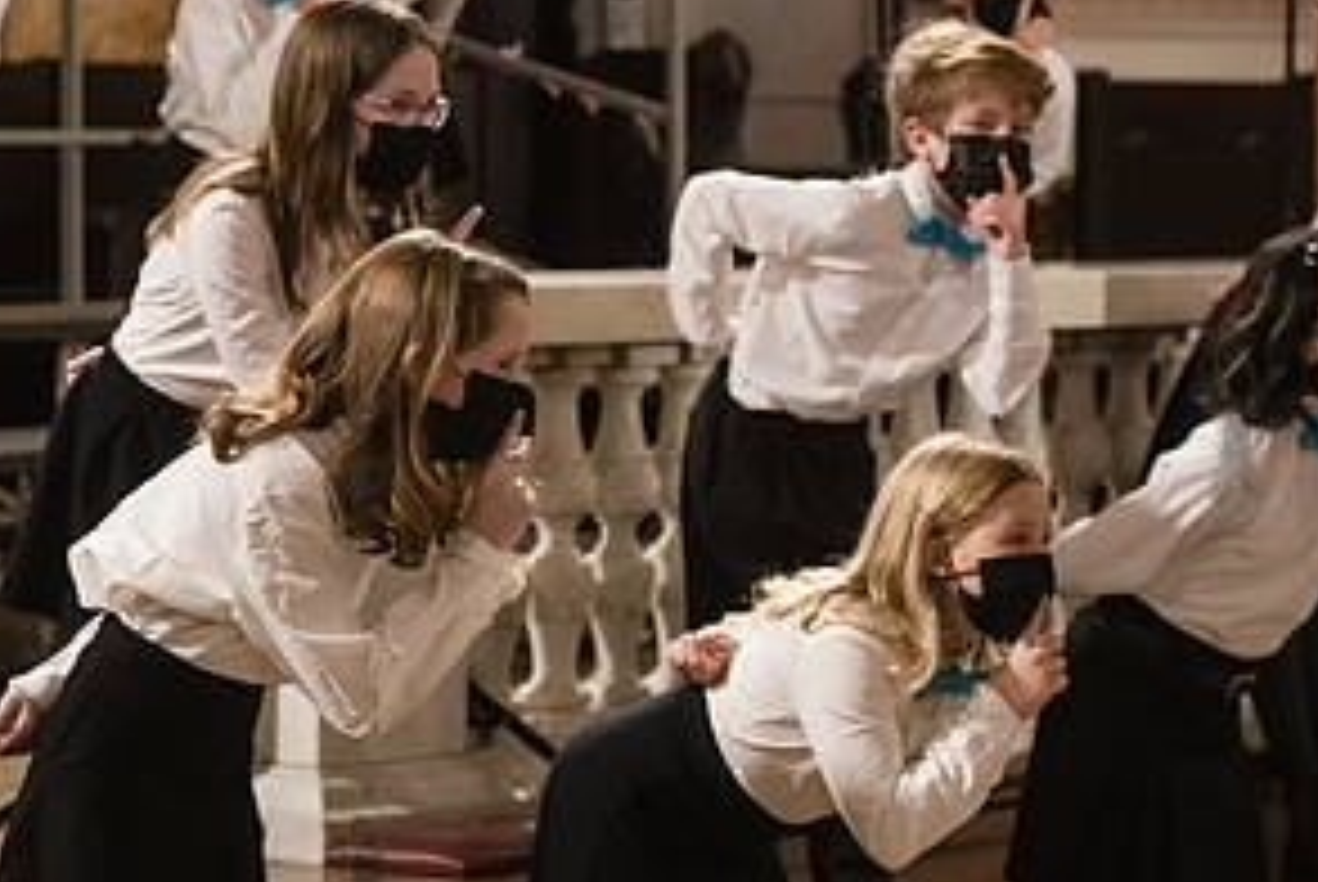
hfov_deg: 11.3
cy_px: 421
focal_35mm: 182
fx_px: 6670
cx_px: 364
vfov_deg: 7.6
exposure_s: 1/200
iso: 4000
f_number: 4
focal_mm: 92
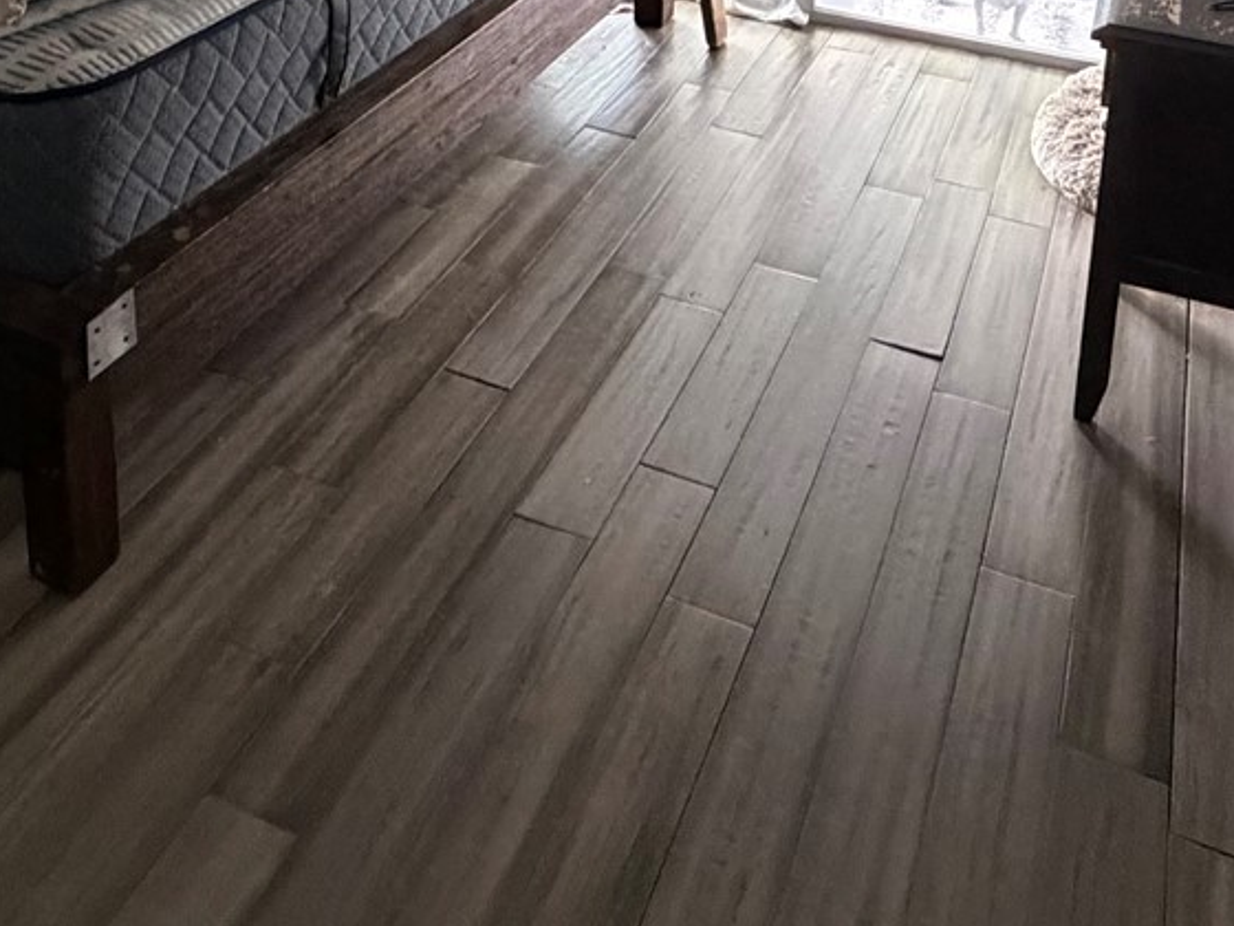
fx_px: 1426
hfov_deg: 46.8
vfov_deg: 28.9
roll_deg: -0.7
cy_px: -291
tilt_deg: -10.9
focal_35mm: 40
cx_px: 588
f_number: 2.2
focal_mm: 2.22
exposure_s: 1/60
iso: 1000
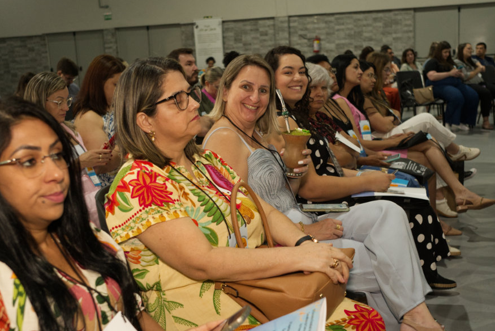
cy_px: 209
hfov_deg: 41.1
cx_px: 253
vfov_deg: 28.0
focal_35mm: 48
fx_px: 660
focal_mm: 35
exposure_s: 1/100
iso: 3200
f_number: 4
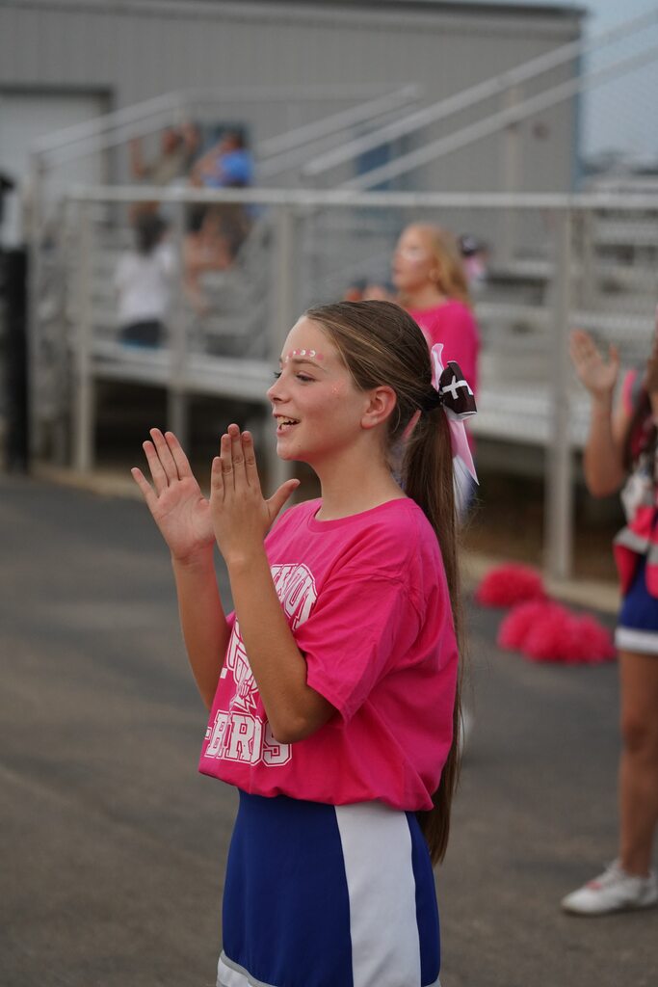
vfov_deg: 17.1
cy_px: 494
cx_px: 329
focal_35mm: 120
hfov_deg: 11.4
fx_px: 3289
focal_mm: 120
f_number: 4
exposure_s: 1/2000
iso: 2500
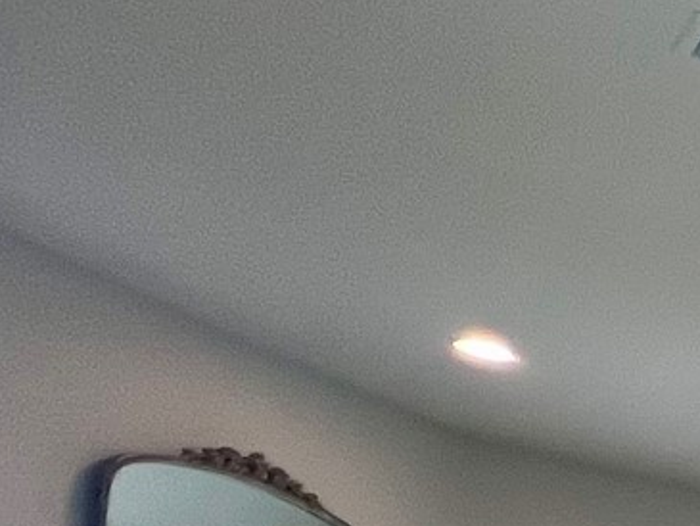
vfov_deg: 15.7
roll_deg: -1.6
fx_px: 1477
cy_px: 1075
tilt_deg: -2.1
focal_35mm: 73
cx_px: 1856
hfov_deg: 13.4
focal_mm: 1.57
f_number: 1.8
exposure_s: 1/120
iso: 80
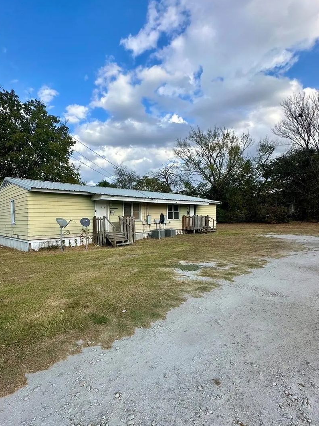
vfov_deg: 87.7
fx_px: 221
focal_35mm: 18
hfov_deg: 70.9
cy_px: 224
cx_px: 129
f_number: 2.2
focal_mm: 2.22
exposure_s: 1/1208
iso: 40
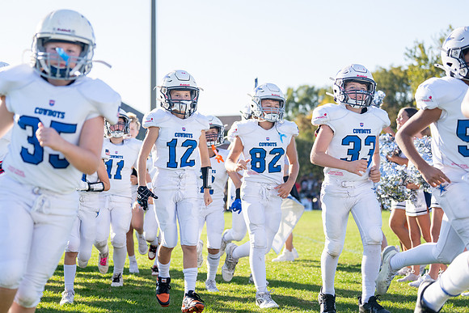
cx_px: 194
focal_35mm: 82
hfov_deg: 24.6
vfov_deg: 16.6
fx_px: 1073
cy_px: 131
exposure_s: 1/2500
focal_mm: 70
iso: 320
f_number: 2.8
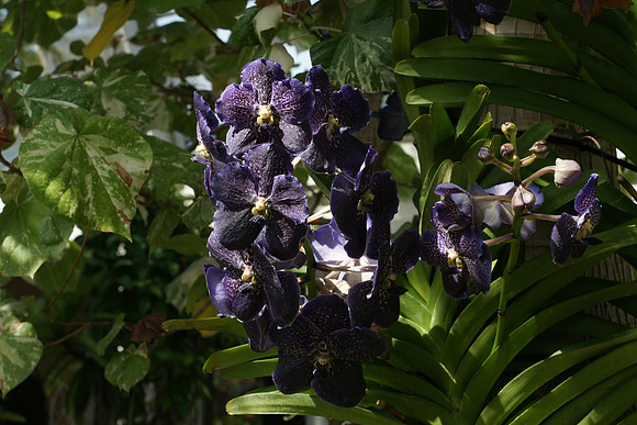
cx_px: 318
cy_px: 212
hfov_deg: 27.0
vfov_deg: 18.2
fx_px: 1327
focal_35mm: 75
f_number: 8
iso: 200
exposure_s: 1/200
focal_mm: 50
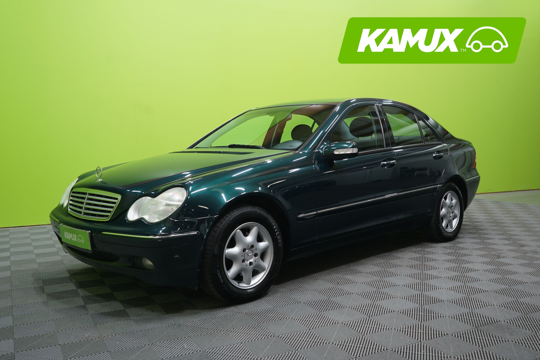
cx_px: 270
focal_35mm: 32
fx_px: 480
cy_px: 180
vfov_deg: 41.1
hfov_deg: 58.7
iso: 640
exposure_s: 1/25
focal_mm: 32
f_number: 4.5
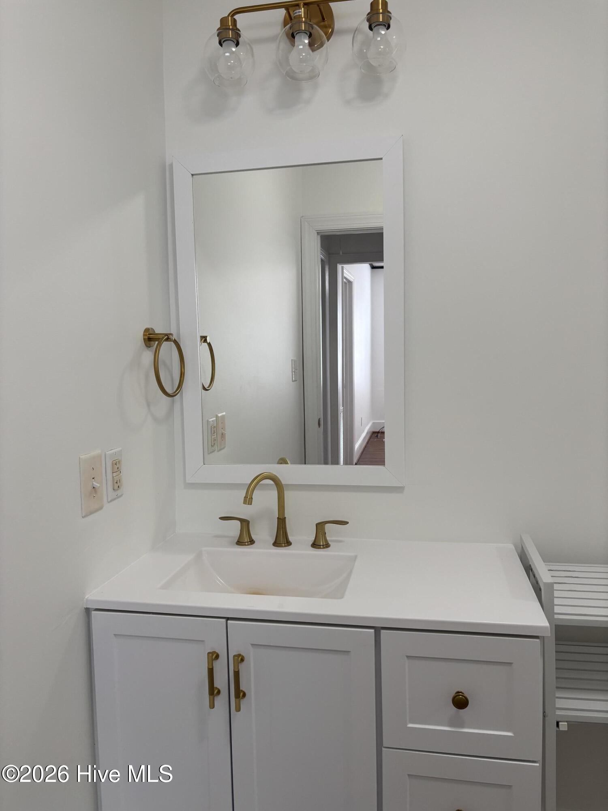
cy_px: 406
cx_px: 304
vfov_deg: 67.3
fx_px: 609
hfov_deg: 53.1
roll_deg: +0.5
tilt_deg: -5.3
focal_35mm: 26
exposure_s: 1/60
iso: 100
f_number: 1.6
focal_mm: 5.96
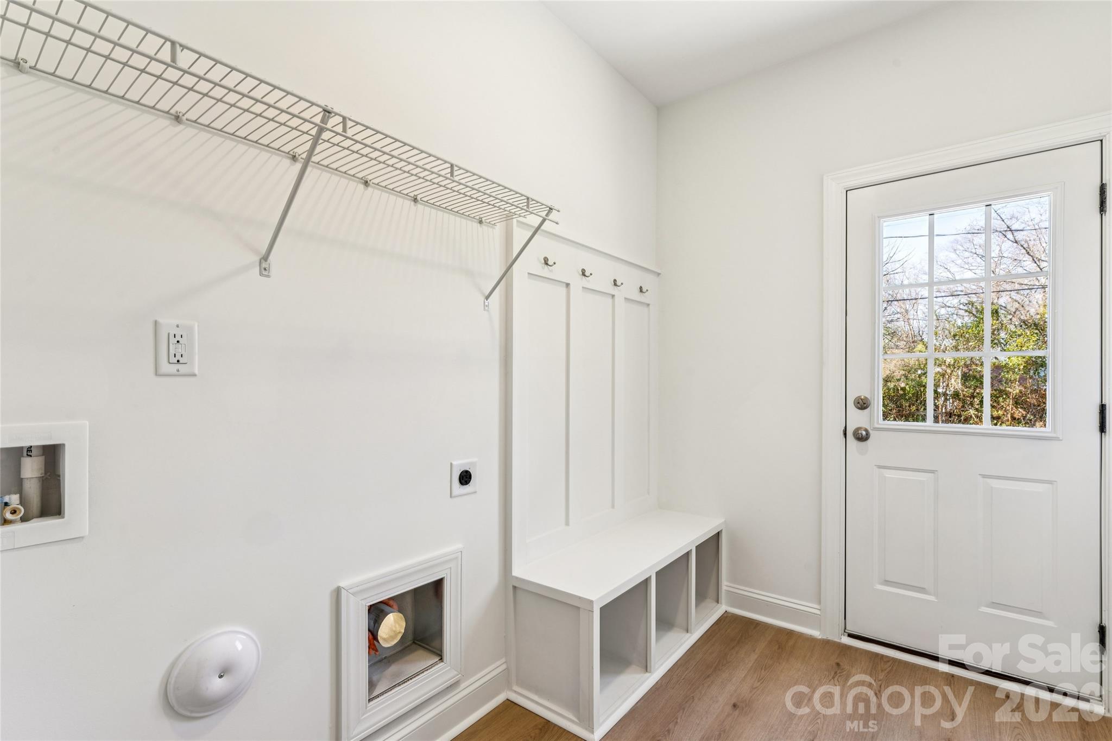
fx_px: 507
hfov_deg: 95.3
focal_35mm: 16
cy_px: 370
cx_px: 556
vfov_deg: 72.4
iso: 100
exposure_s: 1/6
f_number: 11
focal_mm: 16.4
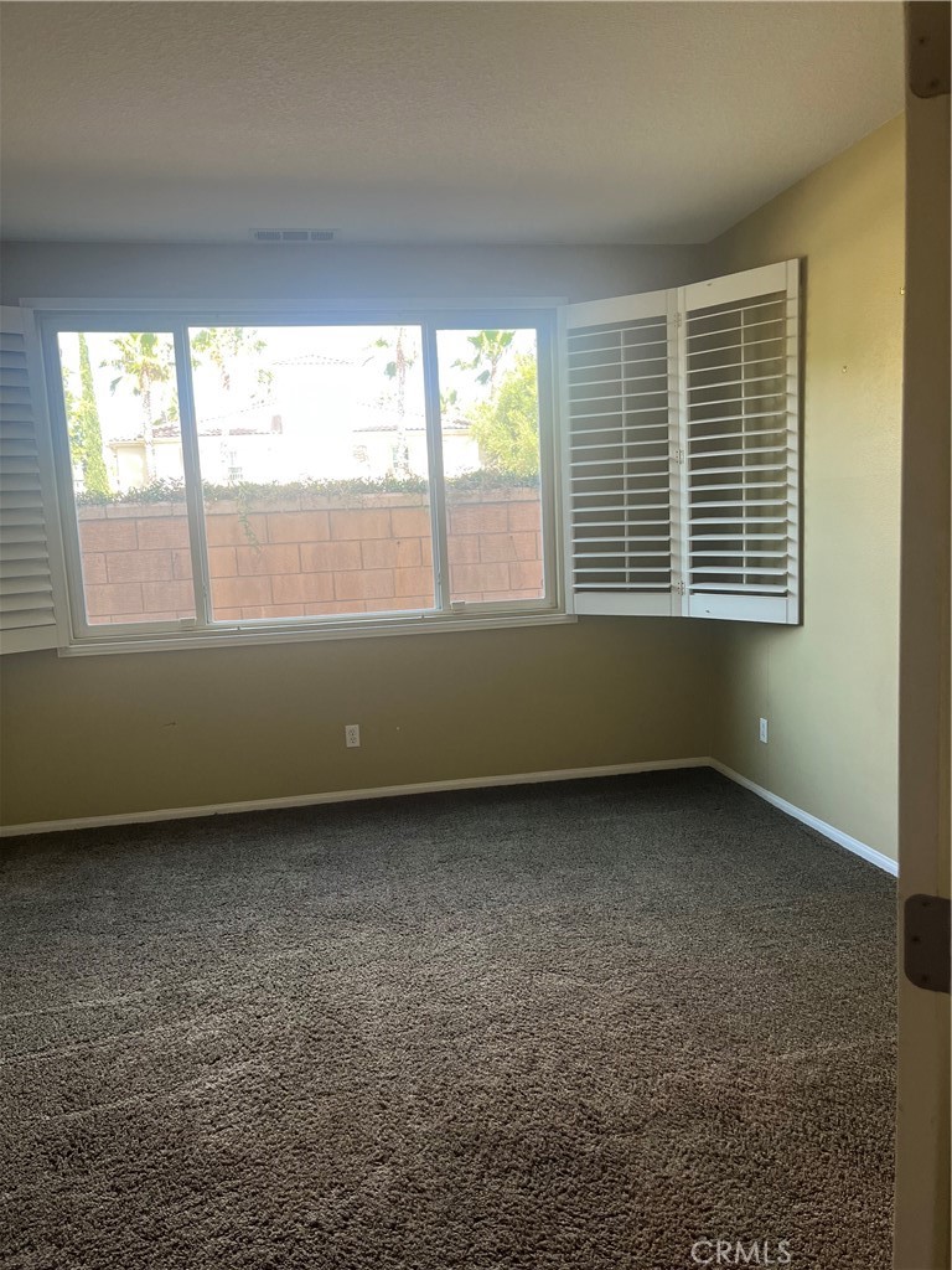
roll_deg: +2.7
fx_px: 953
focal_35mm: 26
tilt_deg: -8.5
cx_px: 476
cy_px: 635
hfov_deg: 53.1
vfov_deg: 67.3
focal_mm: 5.1
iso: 100
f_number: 1.6
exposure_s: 1/120
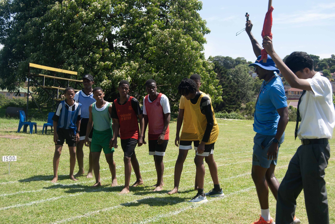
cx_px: 168
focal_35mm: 52
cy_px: 112
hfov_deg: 37.8
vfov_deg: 25.8
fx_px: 489
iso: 100
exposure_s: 1/160
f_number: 6.3
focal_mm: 35
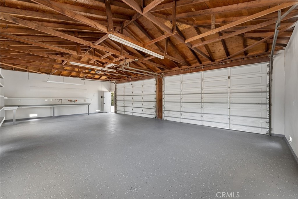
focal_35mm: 14
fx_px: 116
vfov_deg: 81.2
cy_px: 100
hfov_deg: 104.3
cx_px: 149
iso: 400
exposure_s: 1/13
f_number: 8
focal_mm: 14
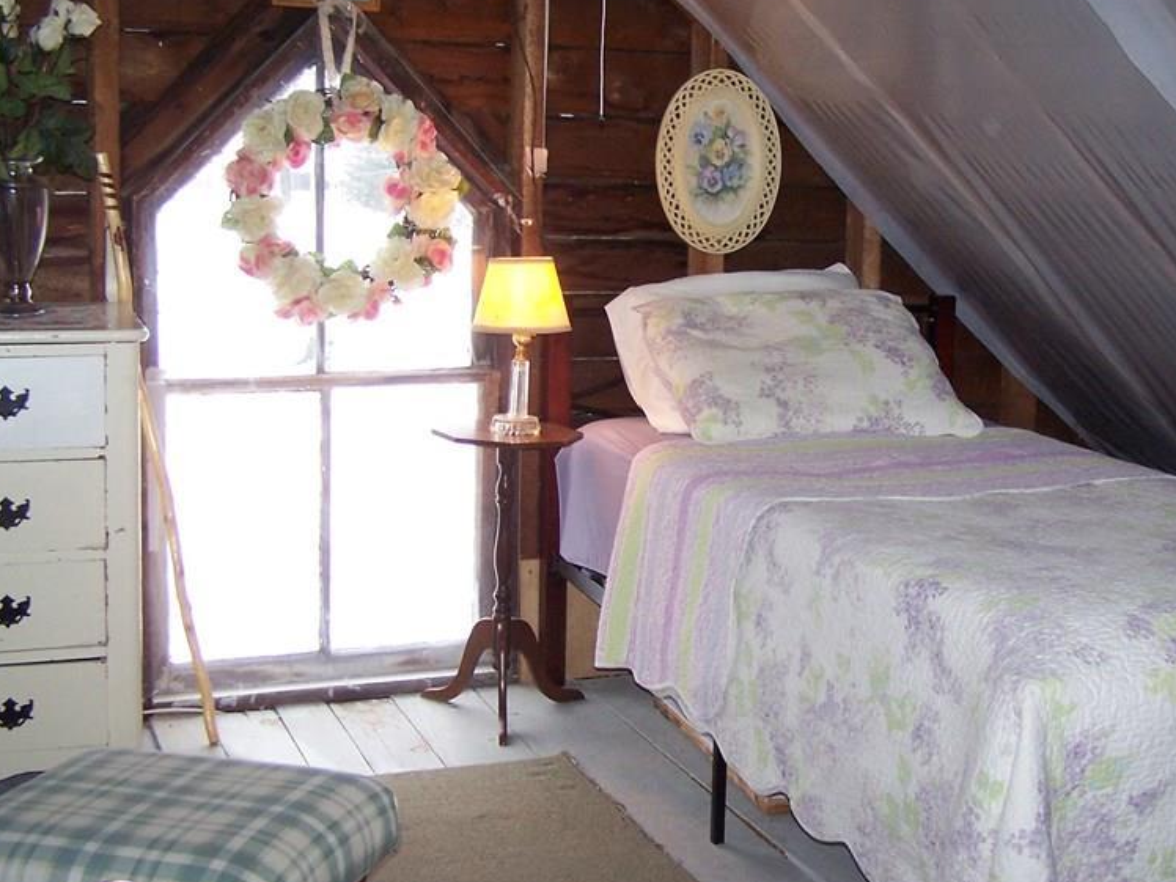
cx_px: 737
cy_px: 377
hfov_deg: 36.6
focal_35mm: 52
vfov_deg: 28.0
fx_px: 1767
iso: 140
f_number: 2.8
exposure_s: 1/60
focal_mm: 6.3
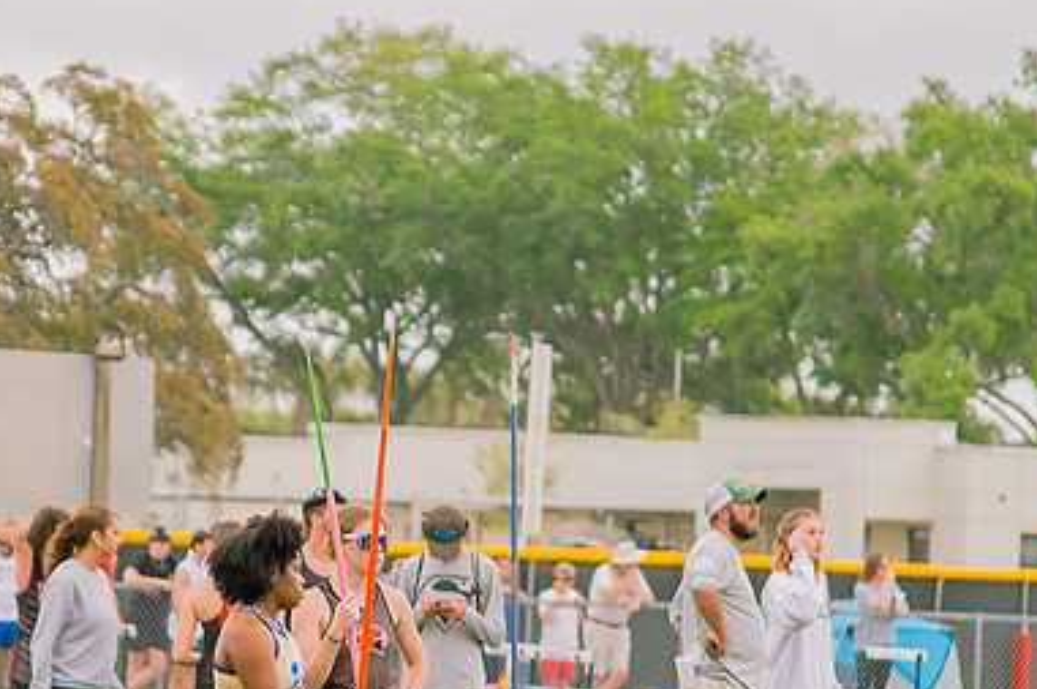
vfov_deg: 3.5
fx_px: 11162
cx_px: 358
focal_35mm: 388
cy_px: 520
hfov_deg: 5.3
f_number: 4
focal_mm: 120
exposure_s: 1/200
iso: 200
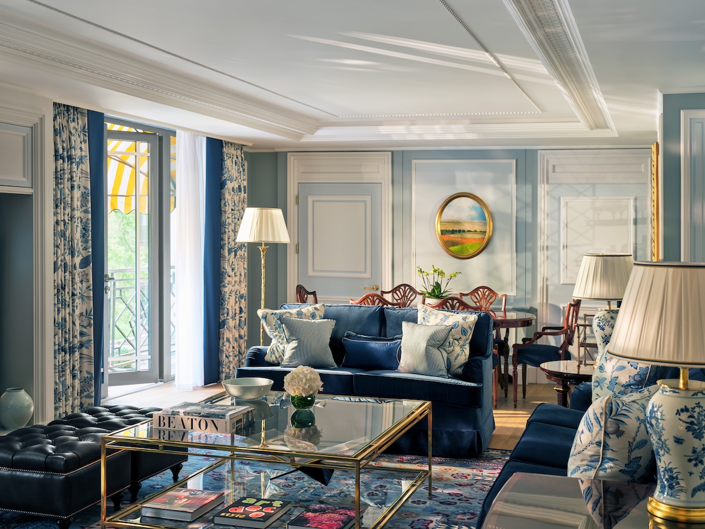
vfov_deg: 32.2
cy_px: 264
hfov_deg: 42.1
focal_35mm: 45
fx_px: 916
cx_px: 352
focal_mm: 57.5
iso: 200
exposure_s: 1/3
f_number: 8
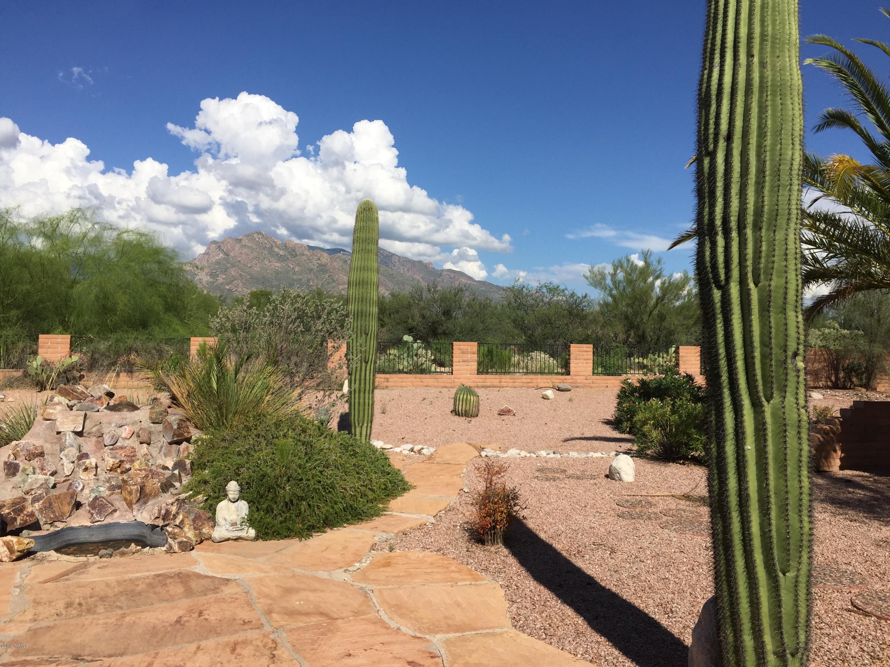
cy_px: 334
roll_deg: -2.3
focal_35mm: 29
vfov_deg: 48.2
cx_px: 445
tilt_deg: +1.5
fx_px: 746
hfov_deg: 61.7
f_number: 2.2
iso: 32
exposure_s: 1/3597
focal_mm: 4.15
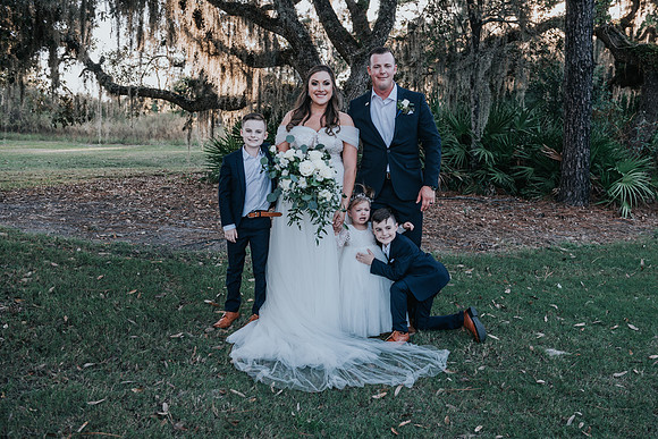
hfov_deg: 47.5
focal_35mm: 41
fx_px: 748
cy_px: 236
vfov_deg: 32.7
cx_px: 345
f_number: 4.5
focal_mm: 38
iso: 200
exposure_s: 1/200
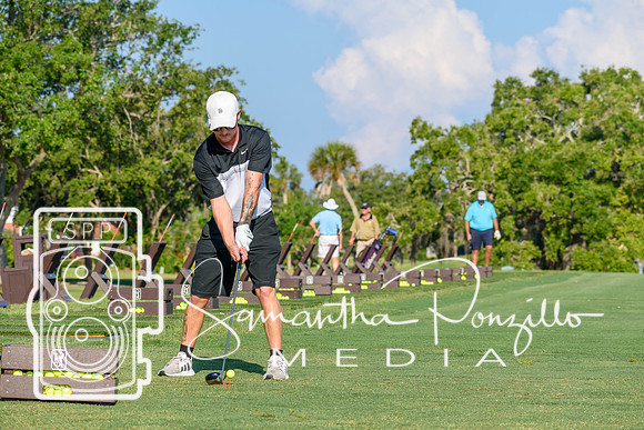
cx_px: 322
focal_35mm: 174
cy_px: 215
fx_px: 3113
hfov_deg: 11.8
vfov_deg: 7.9
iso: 200
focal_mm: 116
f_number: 7.1
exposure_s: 1/800
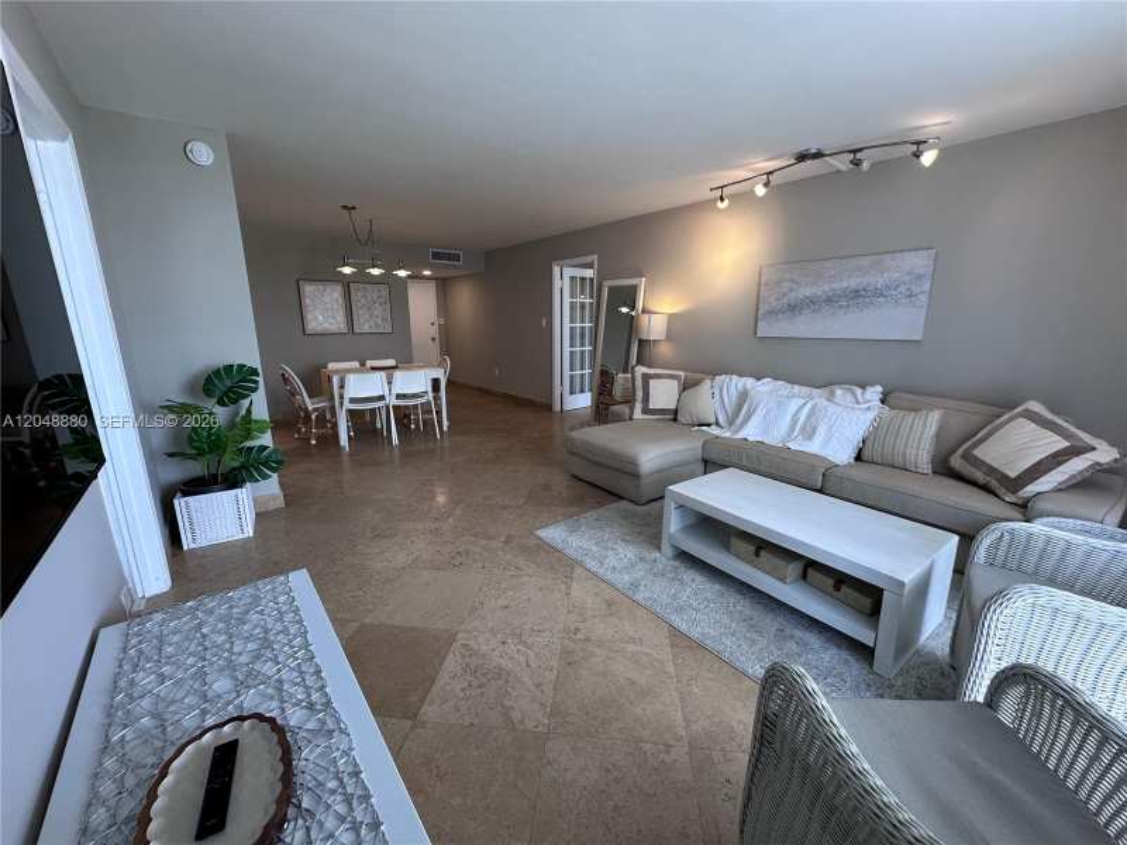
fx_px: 456
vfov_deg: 85.7
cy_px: 422
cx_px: 564
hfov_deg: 102.1
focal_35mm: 14
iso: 160
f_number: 2.2
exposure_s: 1/120
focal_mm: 2.22
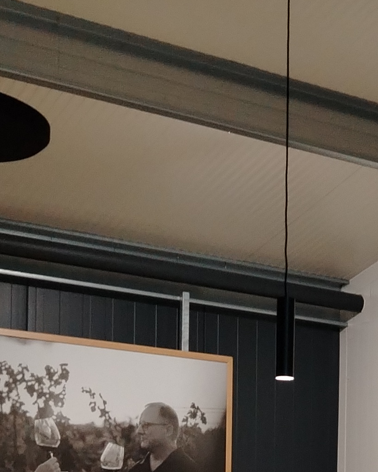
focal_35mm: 92
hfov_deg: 15.7
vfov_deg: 19.7
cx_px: 517
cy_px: 546
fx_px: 1287
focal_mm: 5.25
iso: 1775
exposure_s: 1/25
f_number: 1.75
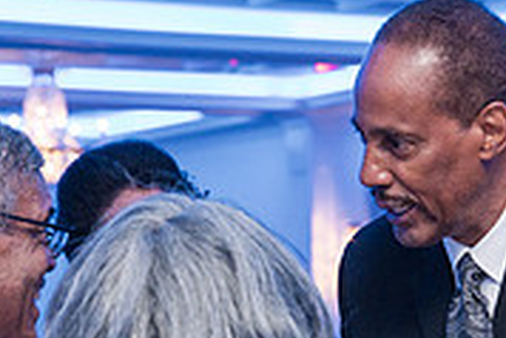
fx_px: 2476
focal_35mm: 176
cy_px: 439
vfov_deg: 7.7
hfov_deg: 11.7
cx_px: 256
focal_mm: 54
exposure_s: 1/250
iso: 4000
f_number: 4
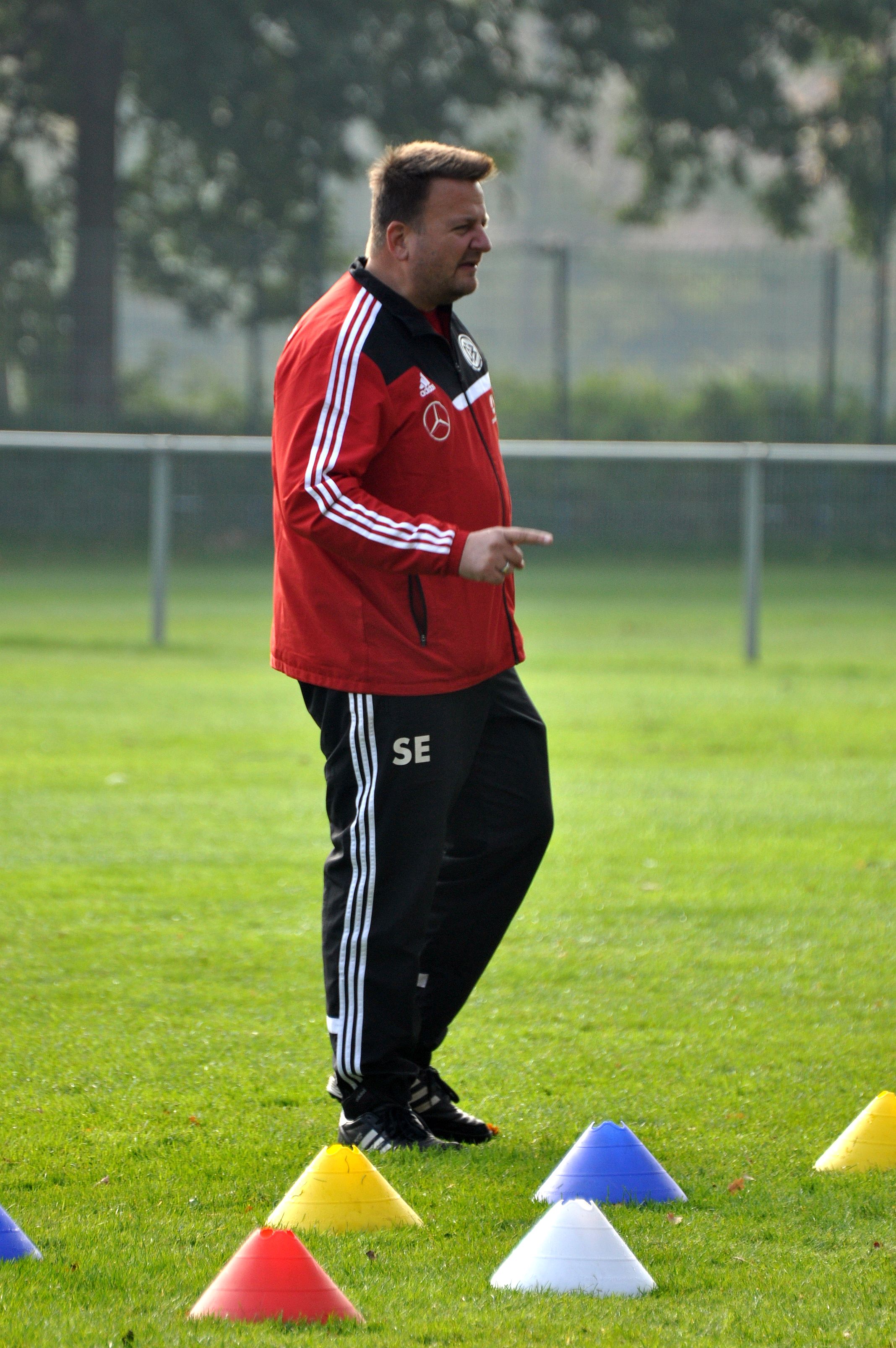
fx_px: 16842
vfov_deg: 4.6
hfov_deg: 3.0
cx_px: 448
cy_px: 674
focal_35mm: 450
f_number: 5.6
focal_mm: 300
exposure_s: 1/400
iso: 400
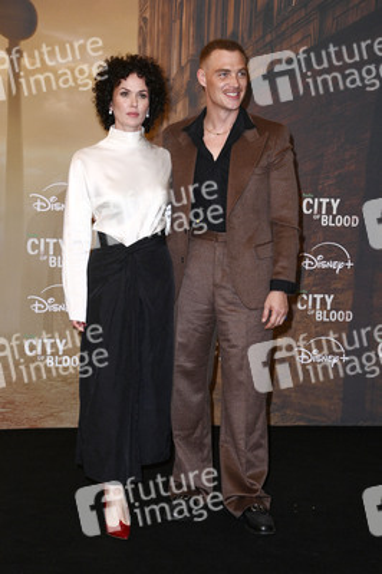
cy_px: 287
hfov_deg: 19.4
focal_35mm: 70
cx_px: 191
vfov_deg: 28.9
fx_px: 1116
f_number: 5.6
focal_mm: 70
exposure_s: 1/320
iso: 1000
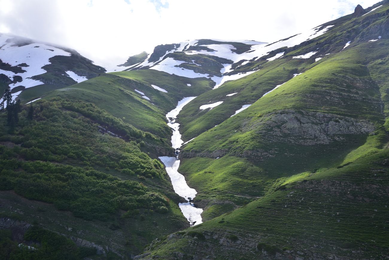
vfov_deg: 29.3
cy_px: 130
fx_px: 497
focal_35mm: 46
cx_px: 194
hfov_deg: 42.7
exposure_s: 1/125
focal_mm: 46
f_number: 11
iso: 200
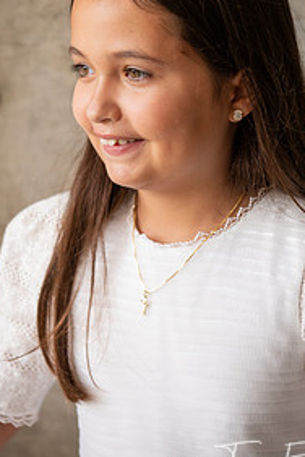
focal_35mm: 99
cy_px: 159
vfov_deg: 20.6
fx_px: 1258
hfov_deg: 13.8
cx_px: 146
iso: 400
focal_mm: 62
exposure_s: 1/125
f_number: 3.5
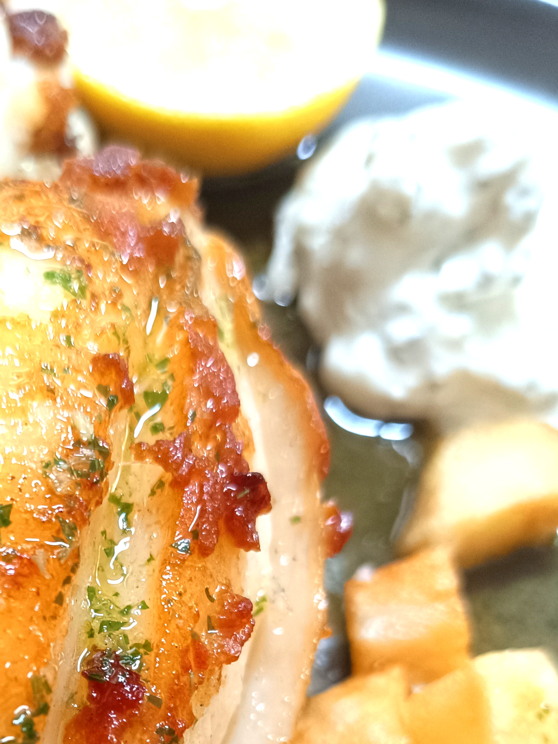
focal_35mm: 47
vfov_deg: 37.2
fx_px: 1010
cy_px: 701
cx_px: 67
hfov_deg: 29.7
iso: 639
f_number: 1.88
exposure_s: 1/50.1
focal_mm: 5.59
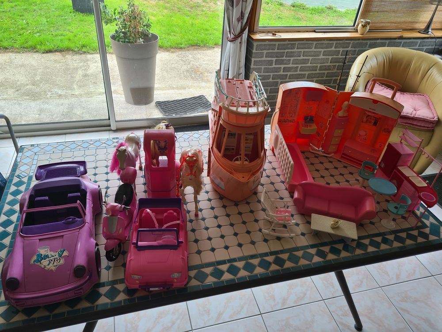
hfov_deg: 67.3
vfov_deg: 53.1
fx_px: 332
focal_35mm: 26
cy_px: 166
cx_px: 221
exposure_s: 1/170
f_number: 1.8
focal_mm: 5.4
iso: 50
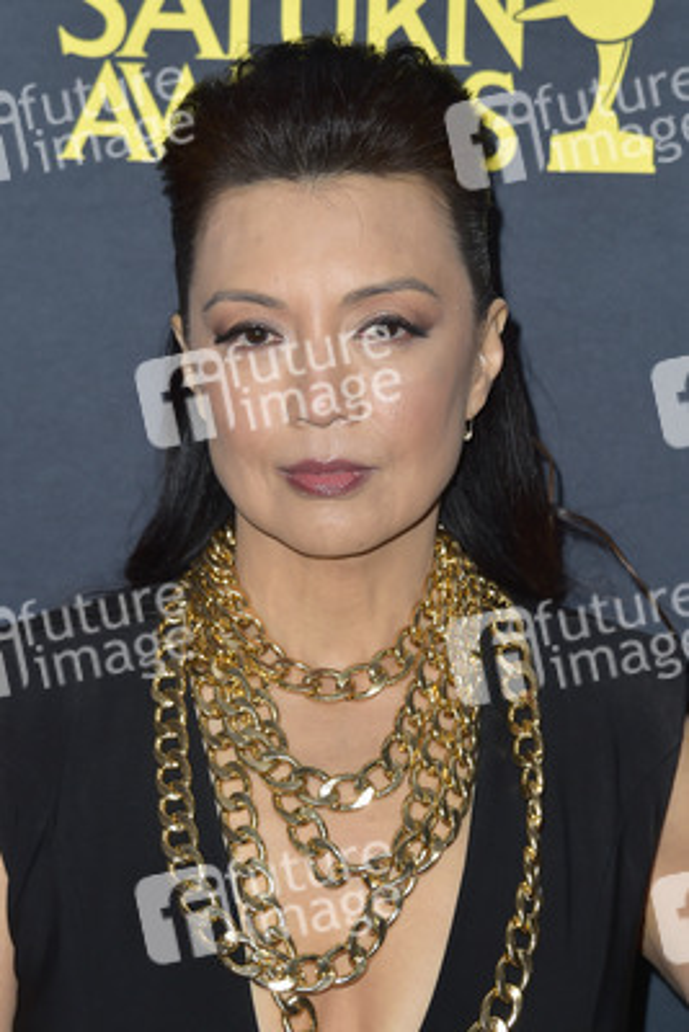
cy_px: 516
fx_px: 2868
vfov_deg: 20.4
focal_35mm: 100
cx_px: 344
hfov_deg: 13.7
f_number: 6.3
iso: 250
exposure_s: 1/250
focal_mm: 100
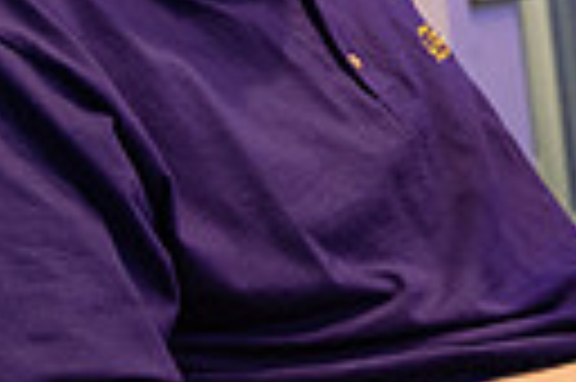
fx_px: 2029
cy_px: -106
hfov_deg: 15.7
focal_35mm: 127
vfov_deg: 10.5
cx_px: 652
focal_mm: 28
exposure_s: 1/60
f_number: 2.8
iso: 1000
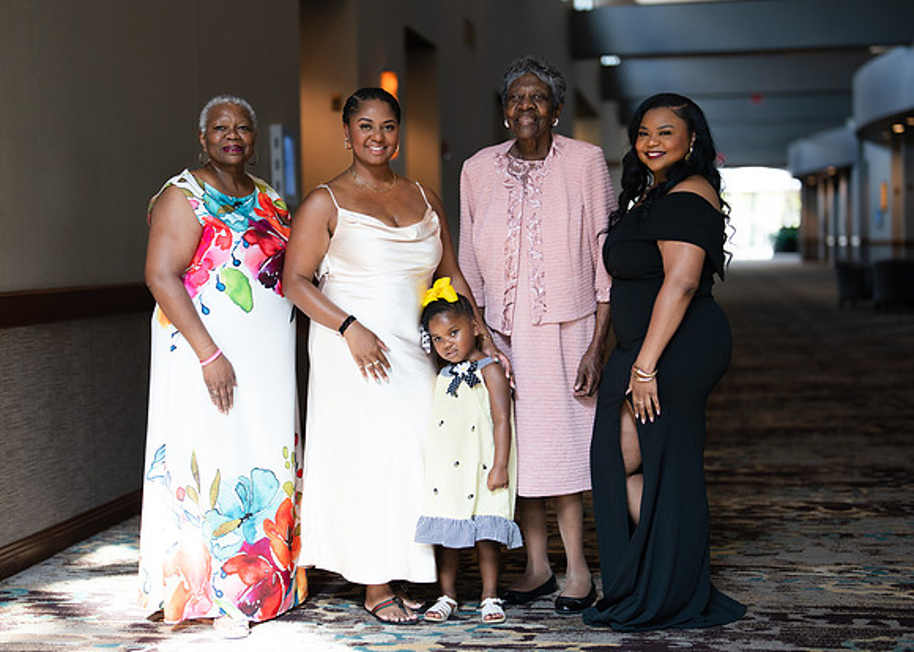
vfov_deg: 24.5
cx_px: 457
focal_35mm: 58
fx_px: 1504
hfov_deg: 33.8
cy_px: 315
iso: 200
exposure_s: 1/320
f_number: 1.2
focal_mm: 50
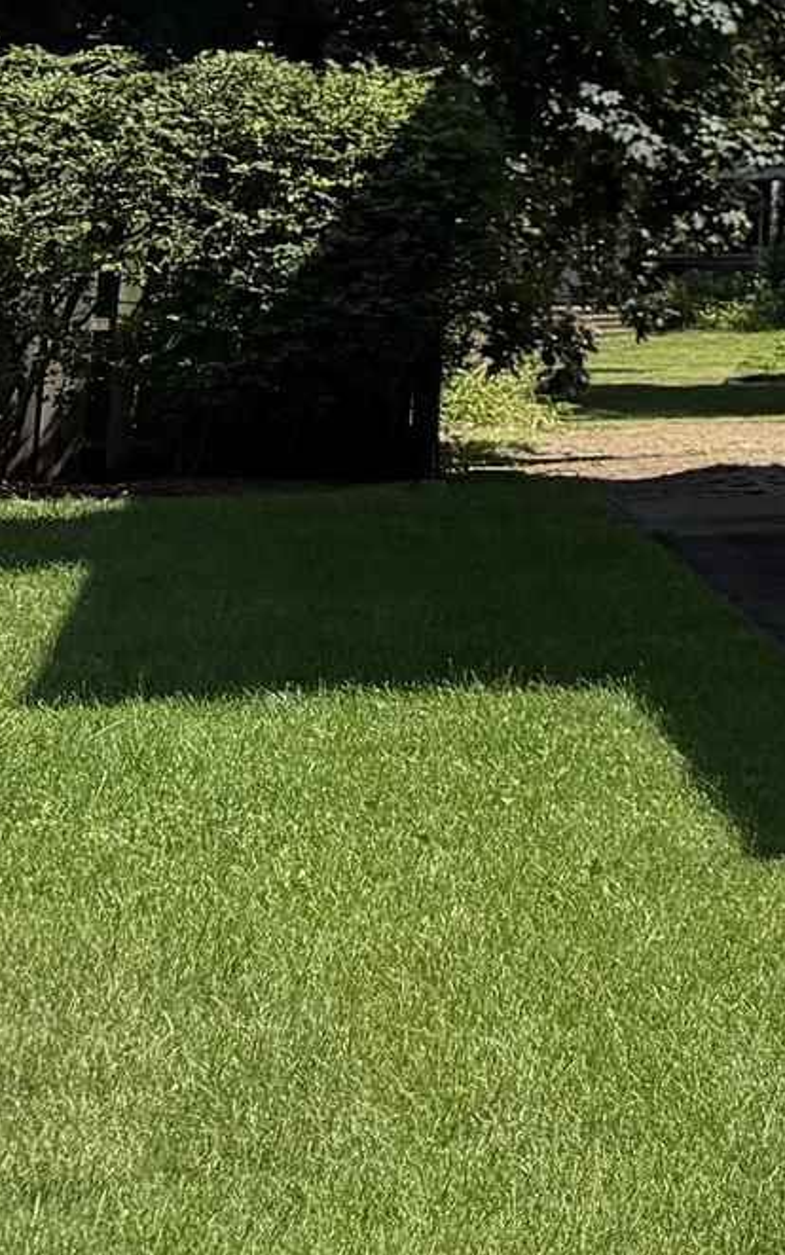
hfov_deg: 8.3
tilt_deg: +7.1
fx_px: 4037
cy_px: -275
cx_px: 2761
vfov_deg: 16.9
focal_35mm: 118
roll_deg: +0.4
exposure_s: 1/4975
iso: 80
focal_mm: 6.76
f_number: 1.78
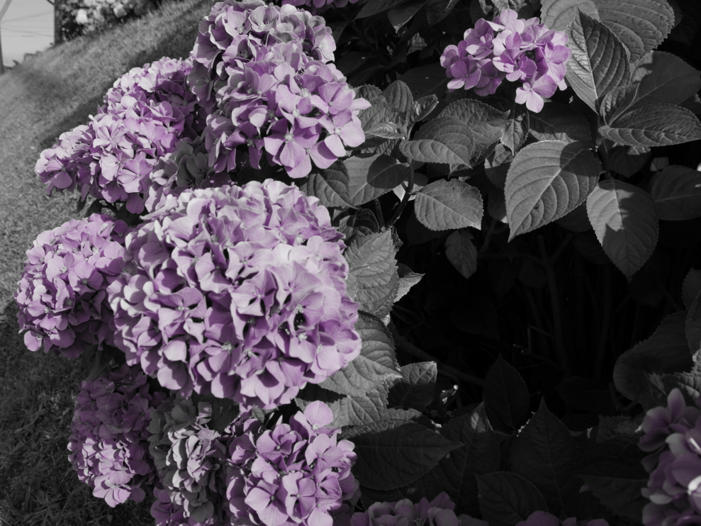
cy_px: 265
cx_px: 339
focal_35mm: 29
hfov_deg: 61.6
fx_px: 587
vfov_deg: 48.2
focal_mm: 14
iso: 200
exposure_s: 1/400
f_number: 7.1
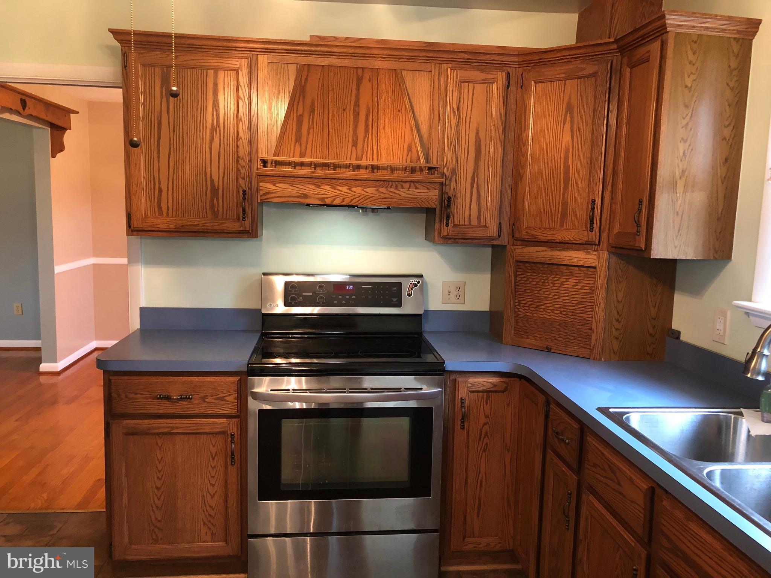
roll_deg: -2.1
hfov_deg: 61.7
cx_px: 386
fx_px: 646
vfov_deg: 48.2
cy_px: 289
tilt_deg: -8.1
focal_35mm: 29
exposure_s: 1/13
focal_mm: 3.99
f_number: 1.8
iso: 100
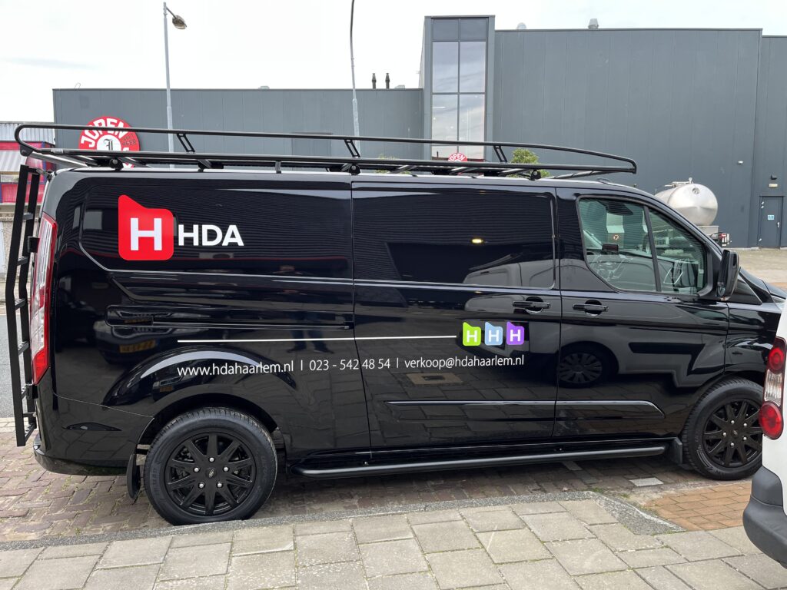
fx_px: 591
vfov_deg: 53.1
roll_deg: +0.7
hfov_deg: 67.3
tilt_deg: -5.8
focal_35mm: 26
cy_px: 295
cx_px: 394
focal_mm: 5.1
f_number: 1.6
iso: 100
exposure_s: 1/121
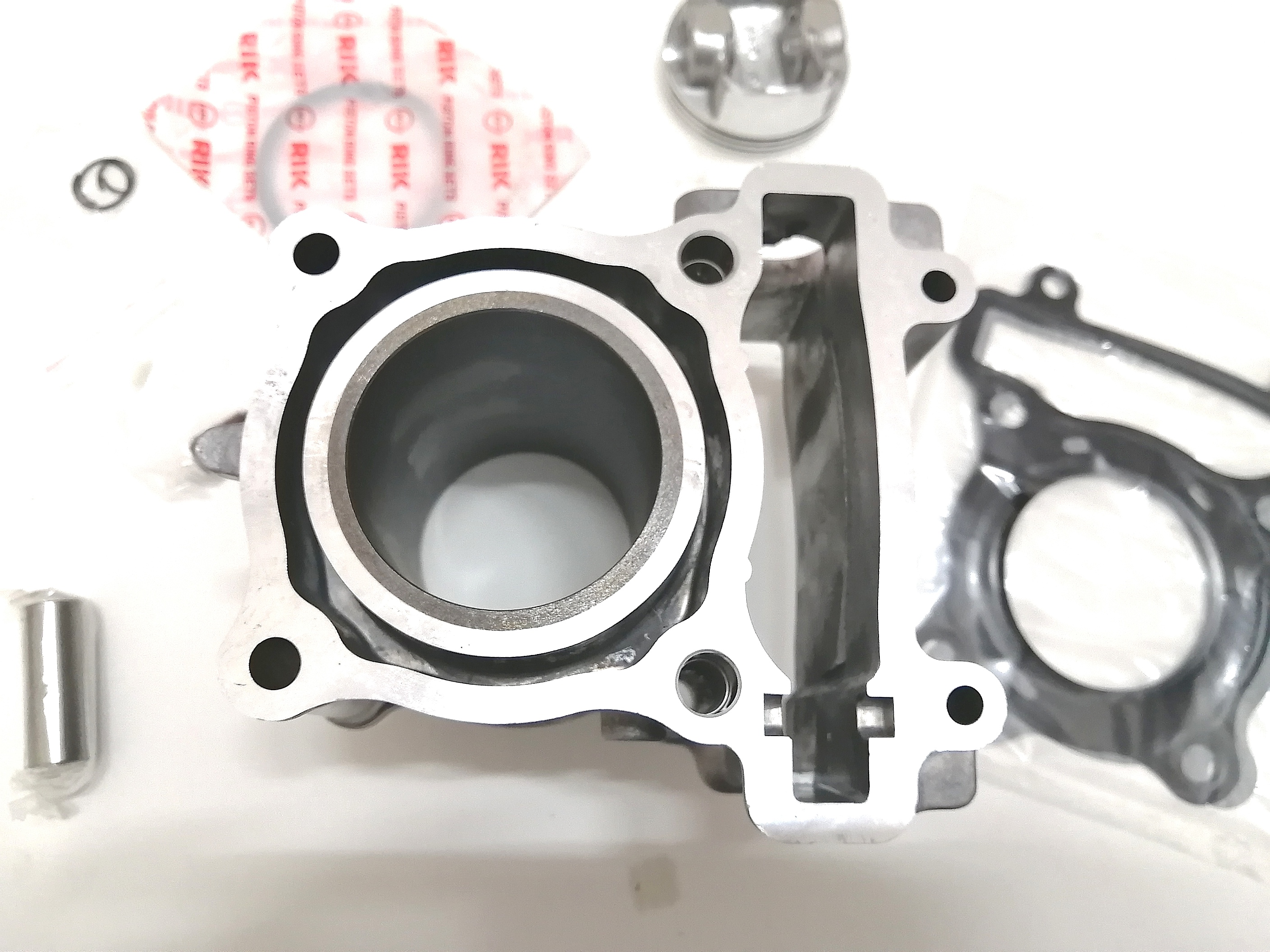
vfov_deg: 51.4
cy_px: 476
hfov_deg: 65.3
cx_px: 635
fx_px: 991
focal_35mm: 27
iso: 200
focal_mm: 3.62
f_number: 1.8
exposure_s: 1/33.3
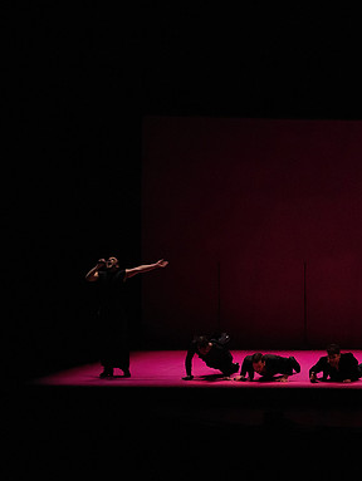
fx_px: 2450
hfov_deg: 8.4
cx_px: 343
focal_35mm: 176
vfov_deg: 11.2
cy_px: 240
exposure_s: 1/400
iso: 25600
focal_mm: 121
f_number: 10
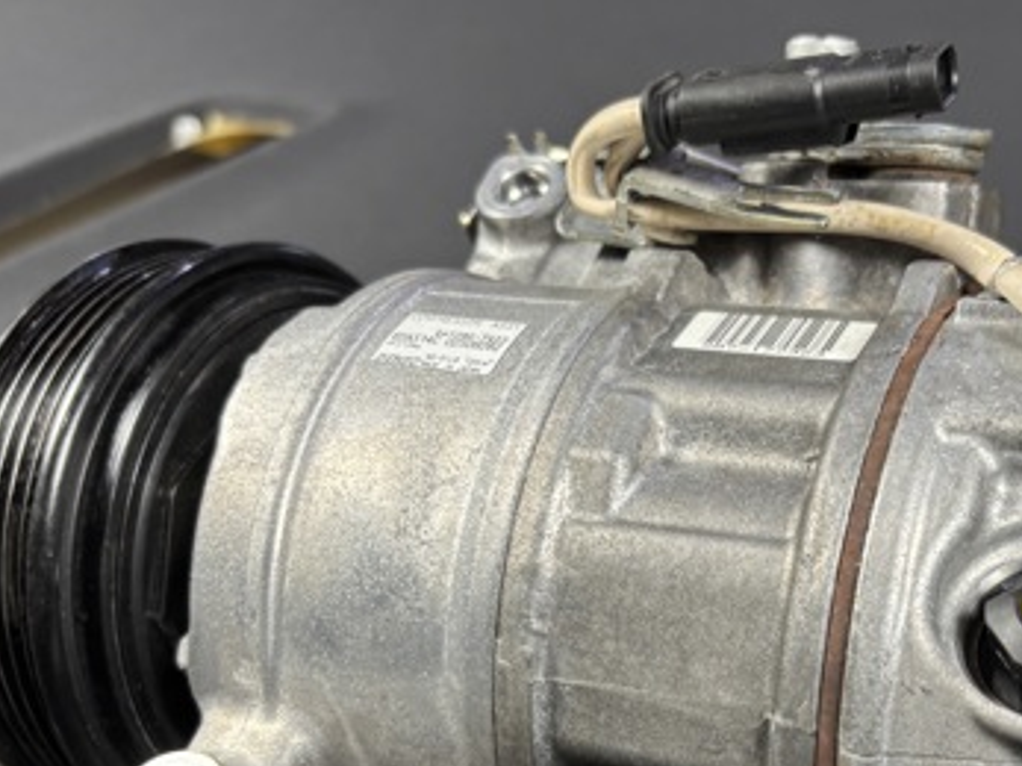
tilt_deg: -25.1
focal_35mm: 48
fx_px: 1417
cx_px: 698
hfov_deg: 39.1
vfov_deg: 29.6
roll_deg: -1.4
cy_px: 604
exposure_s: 1/50
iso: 125
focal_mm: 5.96
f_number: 1.6
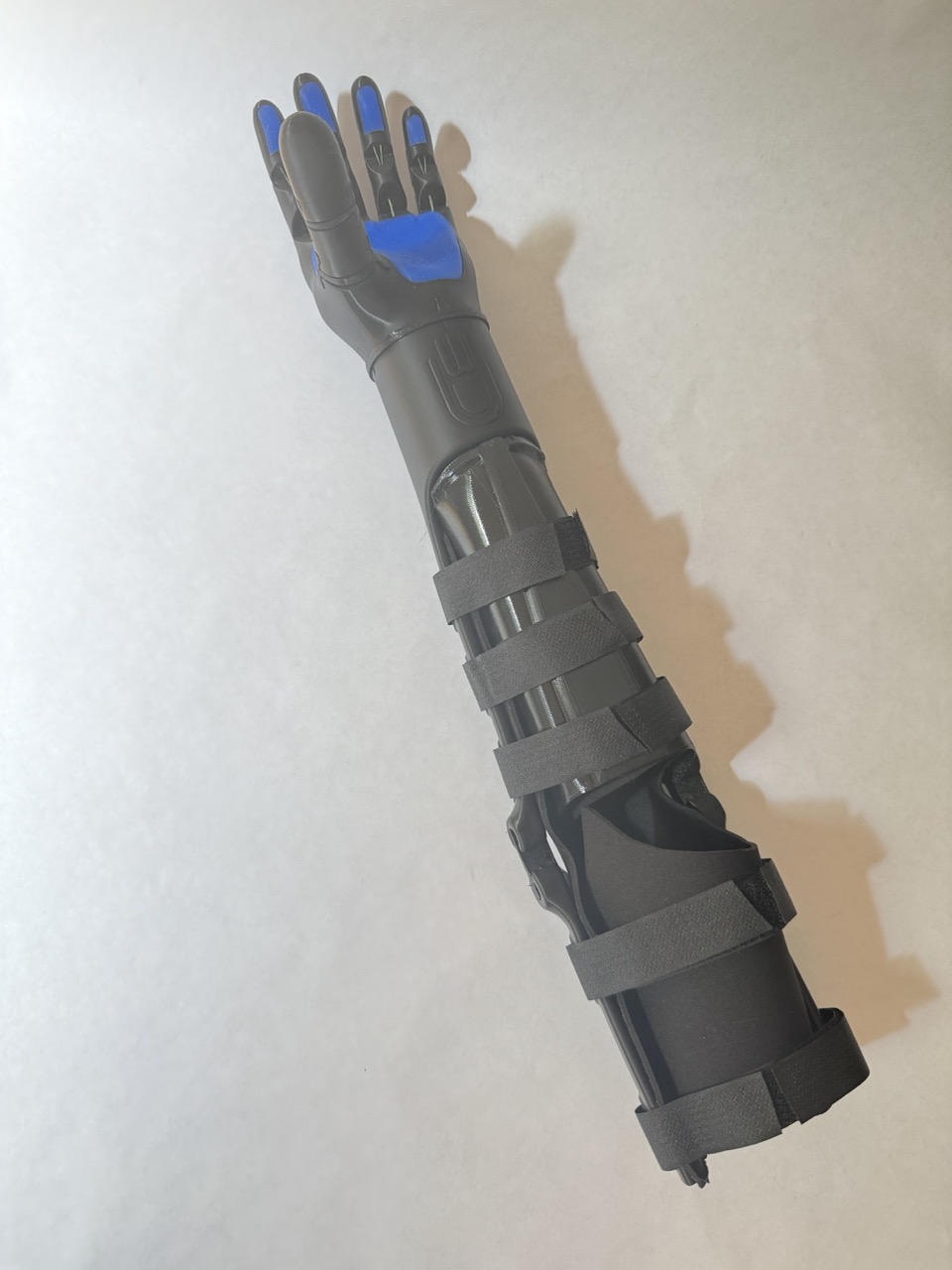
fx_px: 880
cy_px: 635
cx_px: 476
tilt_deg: -85.0
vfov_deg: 71.6
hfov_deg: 56.8
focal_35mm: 24
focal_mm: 6.76
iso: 200
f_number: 1.78
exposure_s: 1/110
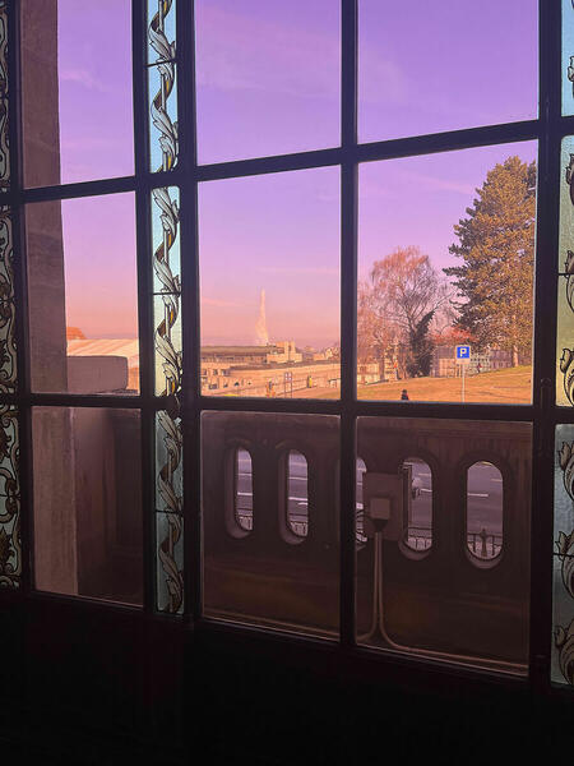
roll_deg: -0.1
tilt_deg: -3.2
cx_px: 287
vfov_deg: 67.3
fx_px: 575
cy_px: 383
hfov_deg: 53.1
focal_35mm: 26
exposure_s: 1/878
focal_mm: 5.1
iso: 50
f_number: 1.6
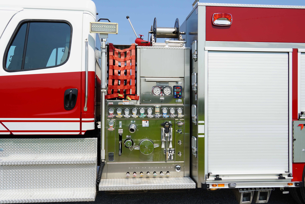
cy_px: 102
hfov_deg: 51.3
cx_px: 152
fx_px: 318
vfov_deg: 35.5
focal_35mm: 38
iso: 100
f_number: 11
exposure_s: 1/200
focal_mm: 25
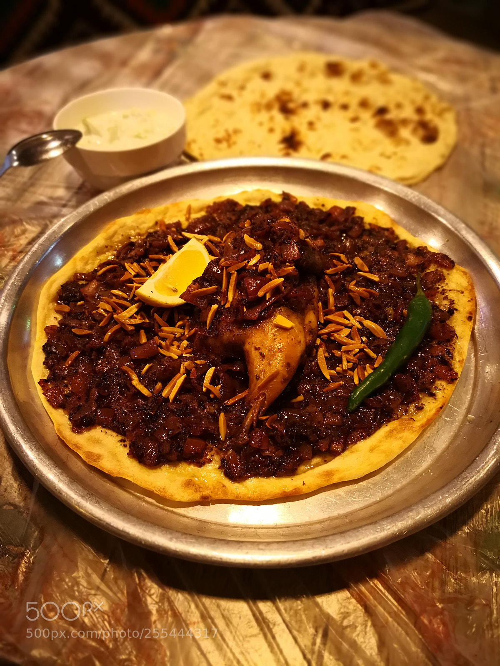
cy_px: 333
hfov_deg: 51.4
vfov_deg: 65.3
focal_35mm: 27
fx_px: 520
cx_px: 250
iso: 320
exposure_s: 1/25
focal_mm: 3.95
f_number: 4
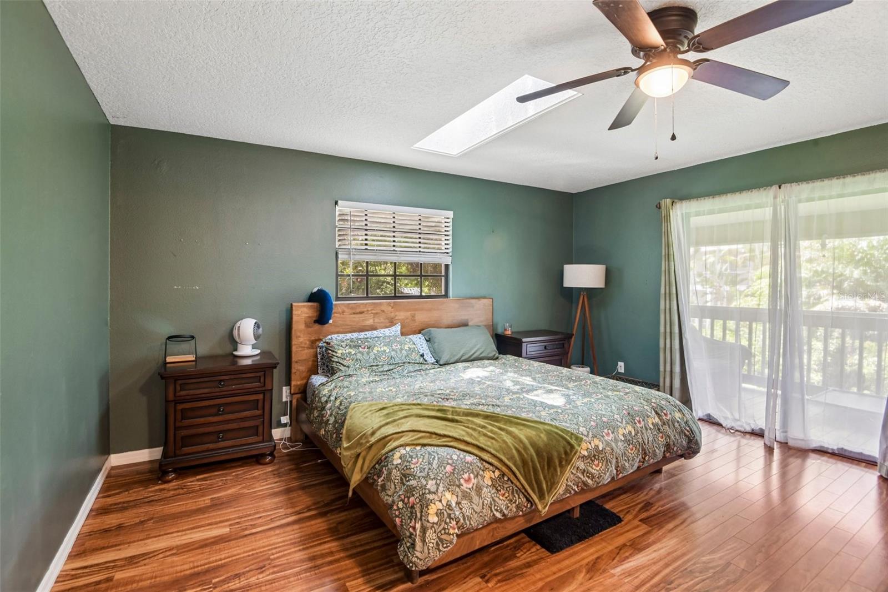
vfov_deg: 73.7
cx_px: 444
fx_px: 395
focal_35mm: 16
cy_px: 296
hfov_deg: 96.7
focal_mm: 16
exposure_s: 1/5
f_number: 8
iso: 400
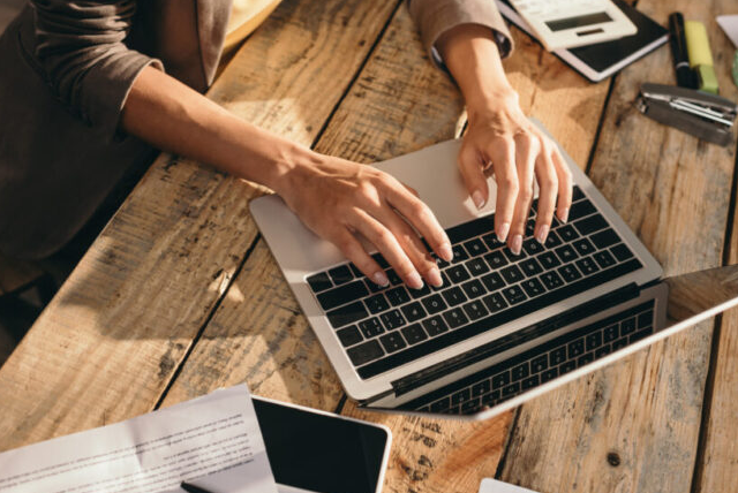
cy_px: 225
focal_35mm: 42
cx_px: 392
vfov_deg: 31.9
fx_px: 862
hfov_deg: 46.3
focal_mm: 35
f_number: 3.5
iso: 200
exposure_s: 1/200
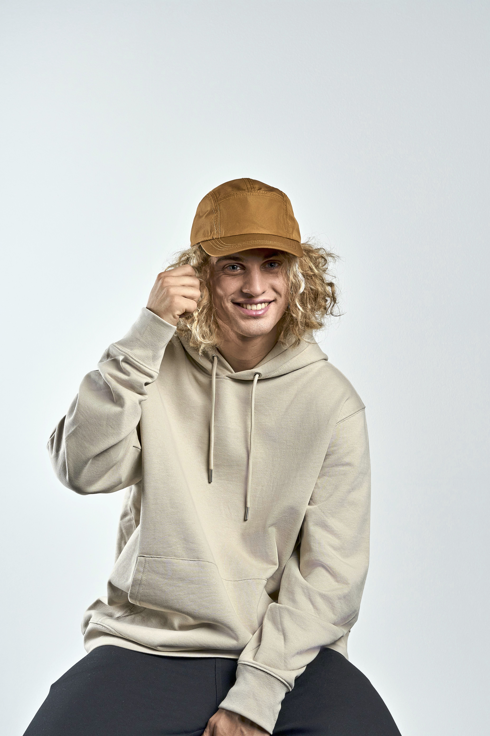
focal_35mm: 75
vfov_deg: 27.0
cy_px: 368
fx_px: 1531
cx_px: 245
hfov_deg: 18.2
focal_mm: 50
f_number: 9
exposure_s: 1/160
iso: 320
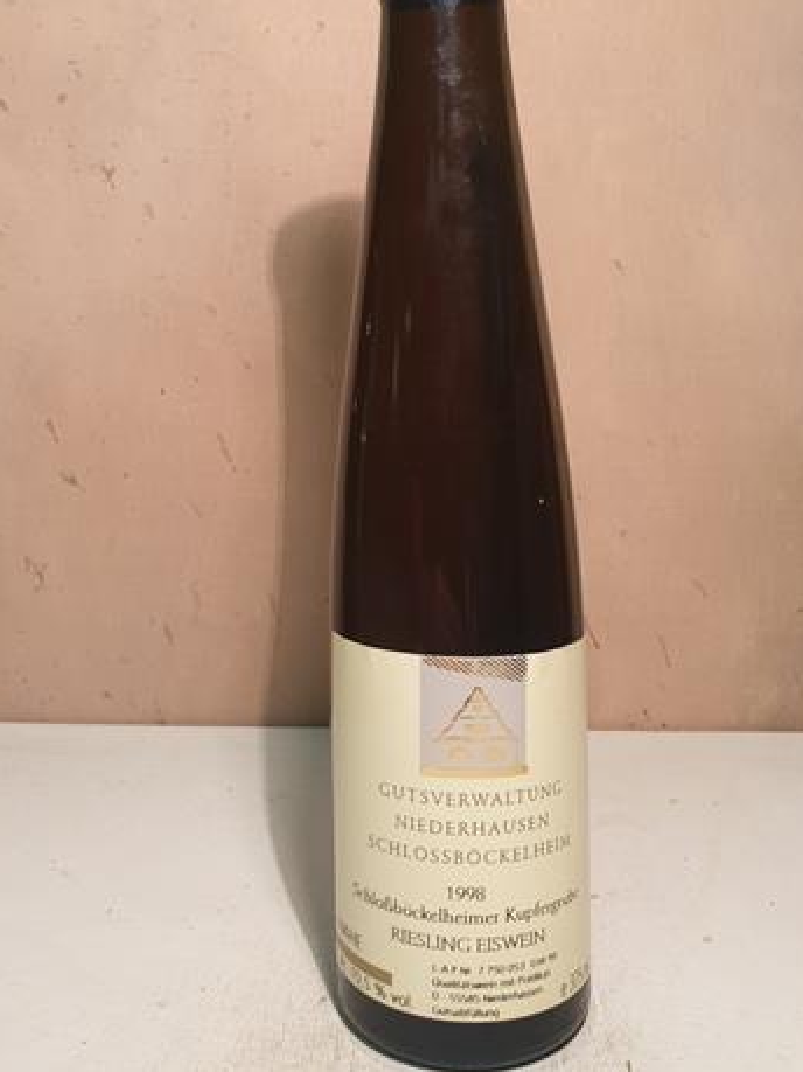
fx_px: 1052
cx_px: 387
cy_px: 378
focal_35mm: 34
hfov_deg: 41.8
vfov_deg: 53.2
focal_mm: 4.3
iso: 125
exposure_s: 1/50
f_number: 2.4
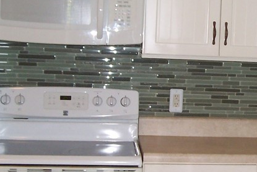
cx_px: 247
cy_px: 87
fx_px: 678
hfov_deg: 20.8
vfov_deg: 14.4
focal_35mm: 95
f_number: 2.8
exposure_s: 1/60
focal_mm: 5.6
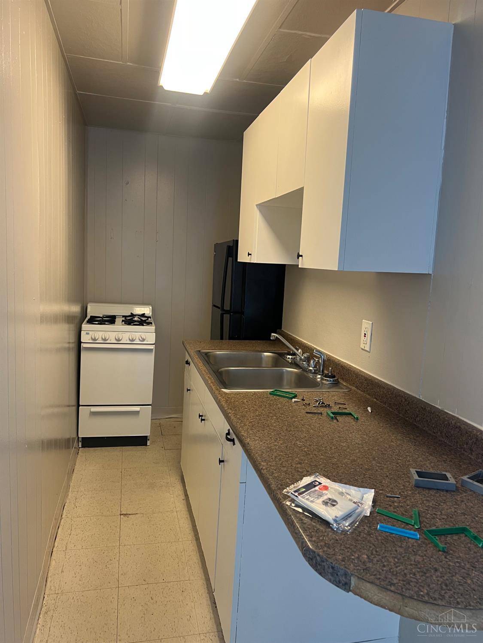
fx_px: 484
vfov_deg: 67.3
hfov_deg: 53.1
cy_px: 322
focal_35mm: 26
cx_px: 242
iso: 80
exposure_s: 1/60
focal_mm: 5.7
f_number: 1.5
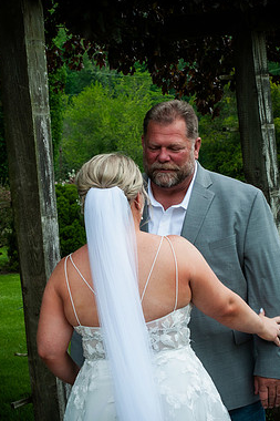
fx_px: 1468
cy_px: 209
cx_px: 145
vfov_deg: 16.3
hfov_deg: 10.9
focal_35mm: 126
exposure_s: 1/250
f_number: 8
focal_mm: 55
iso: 200
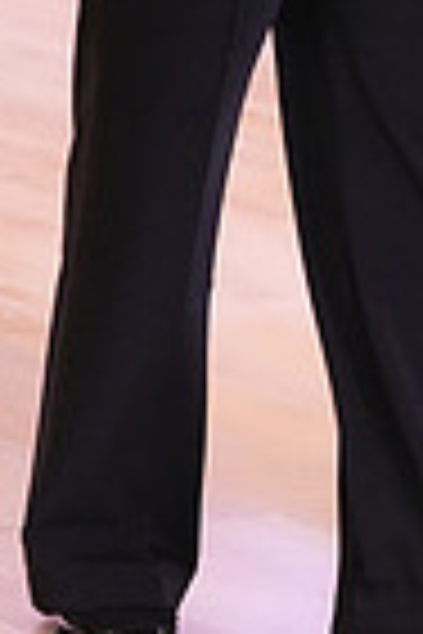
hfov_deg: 3.4
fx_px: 7049
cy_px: -234
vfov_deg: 5.1
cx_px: 515
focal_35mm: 400
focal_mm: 97
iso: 10000
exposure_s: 1/320
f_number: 5.6
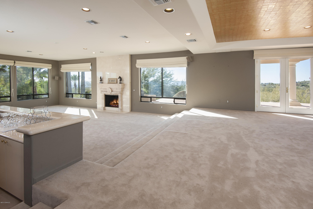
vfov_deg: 73.7
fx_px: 139
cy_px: 104
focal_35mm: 16
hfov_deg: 96.8
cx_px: 156
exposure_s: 1/50
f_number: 8
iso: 400
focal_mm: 16
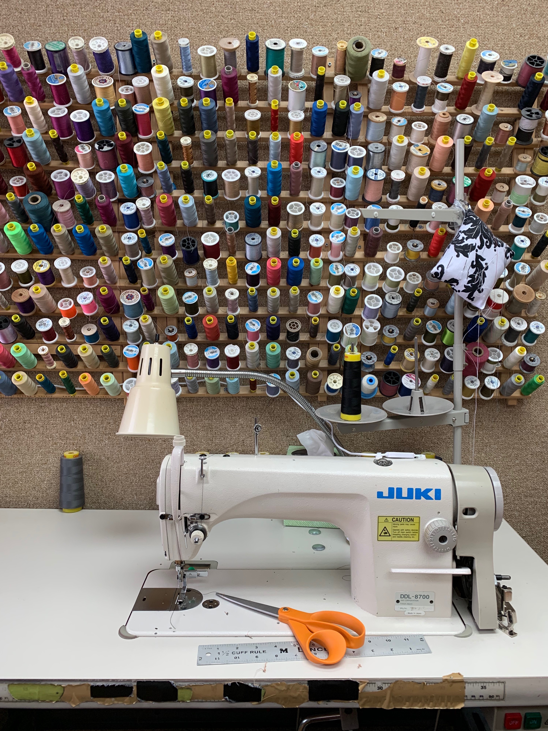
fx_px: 549
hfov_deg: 53.1
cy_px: 366
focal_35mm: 26
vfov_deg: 67.3
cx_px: 274
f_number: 1.8
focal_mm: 4.25
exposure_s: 1/120
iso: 80
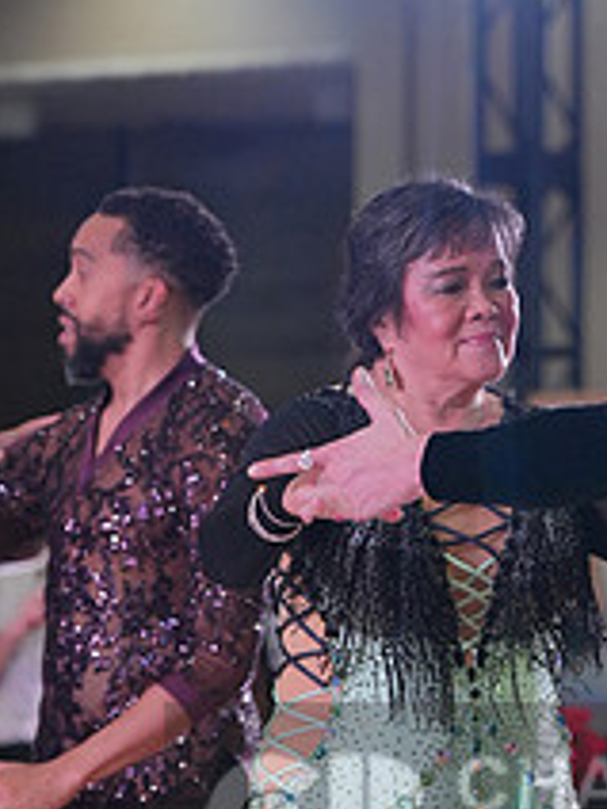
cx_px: 693
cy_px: 832
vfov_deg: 6.2
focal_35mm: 321
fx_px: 7505
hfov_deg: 4.6
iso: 1600
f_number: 4
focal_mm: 122
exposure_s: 1/500
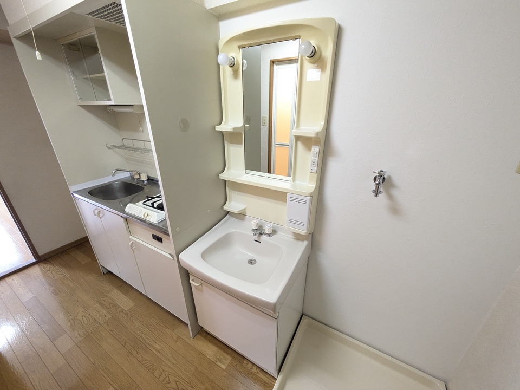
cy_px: 195
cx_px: 260
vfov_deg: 85.7
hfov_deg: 102.1
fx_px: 210
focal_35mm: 14
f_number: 2.2
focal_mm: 1.83
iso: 646
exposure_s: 1/60
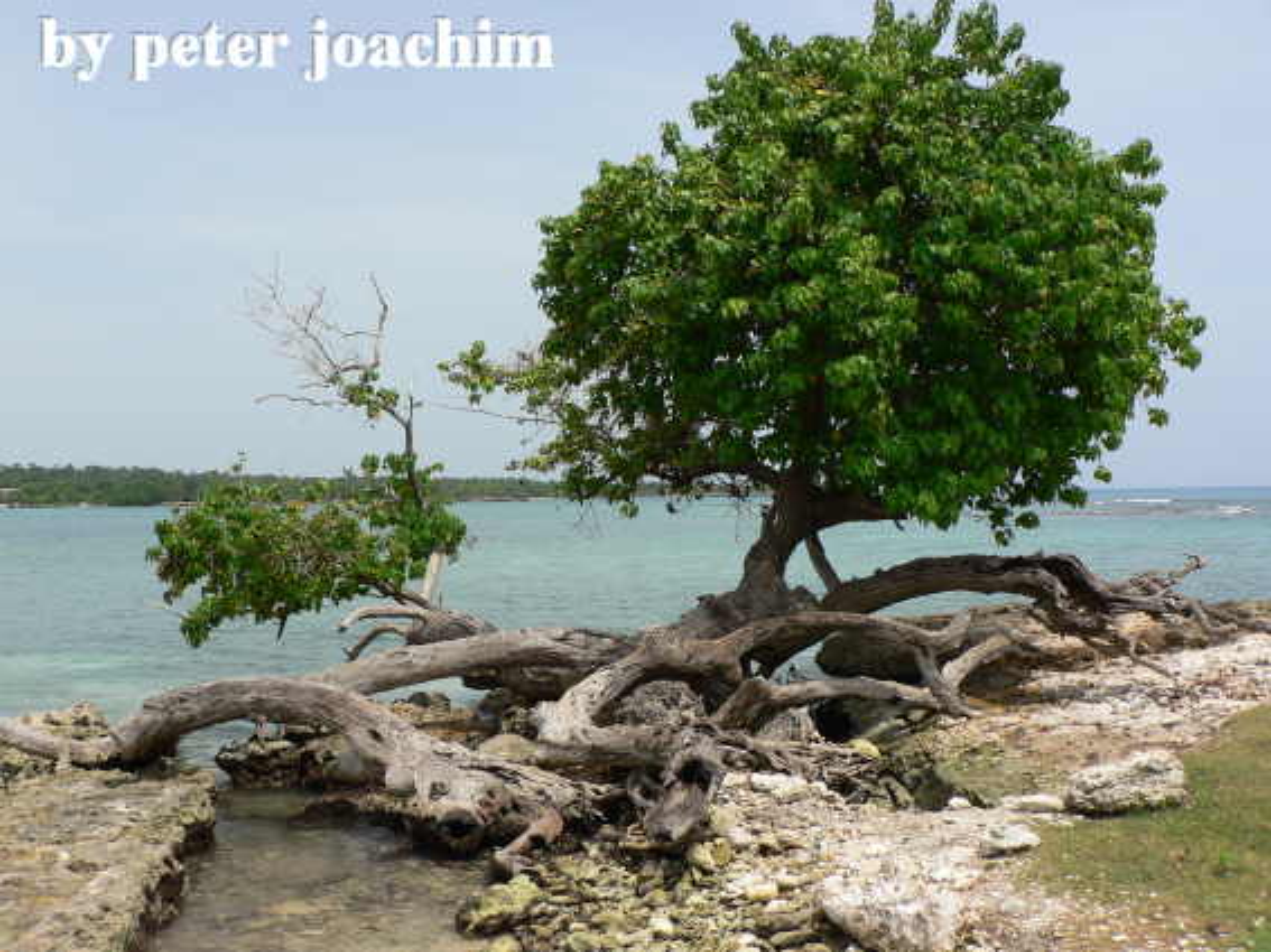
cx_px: 636
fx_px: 1285
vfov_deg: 40.7
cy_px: 476
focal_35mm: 35
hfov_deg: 52.6
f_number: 5
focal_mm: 6
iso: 64
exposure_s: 1/400
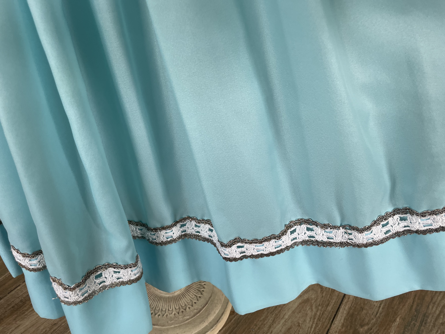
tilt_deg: -34.0
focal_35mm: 26
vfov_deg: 53.1
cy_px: 167
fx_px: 334
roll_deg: +2.2
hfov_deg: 67.3
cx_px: 222
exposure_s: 1/121
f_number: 1.6
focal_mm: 4.2
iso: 80
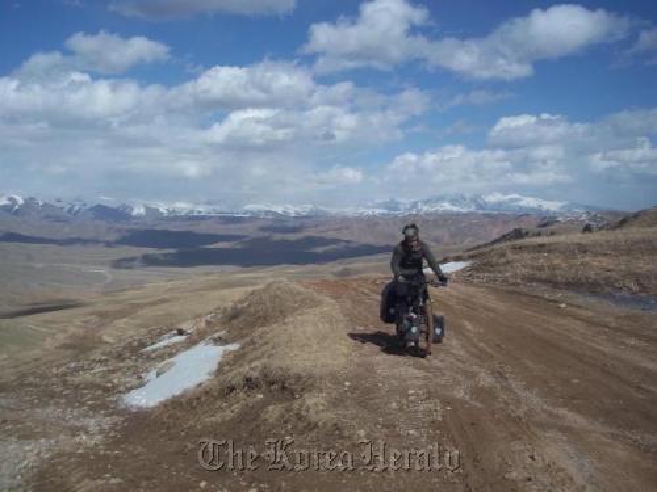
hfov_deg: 51.4
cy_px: 246
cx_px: 328
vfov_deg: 39.7
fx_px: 683
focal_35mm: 36
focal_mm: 6.5
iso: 80
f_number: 8
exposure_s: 1/400
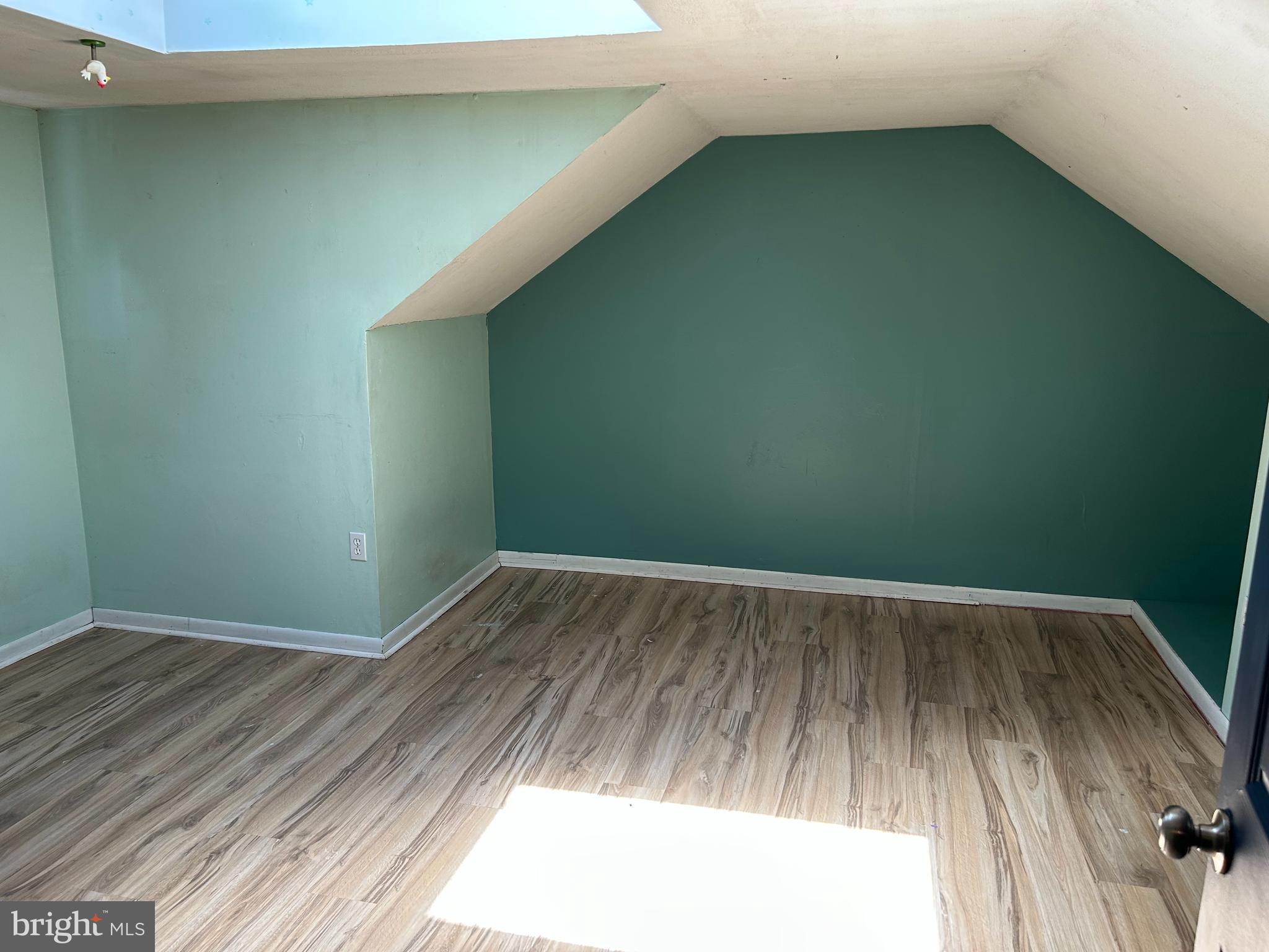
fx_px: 953
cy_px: 476
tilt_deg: -11.2
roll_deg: +0.1
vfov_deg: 53.1
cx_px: 634
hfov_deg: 67.3
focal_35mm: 26
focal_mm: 5.7
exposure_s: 1/120
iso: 100
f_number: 1.5
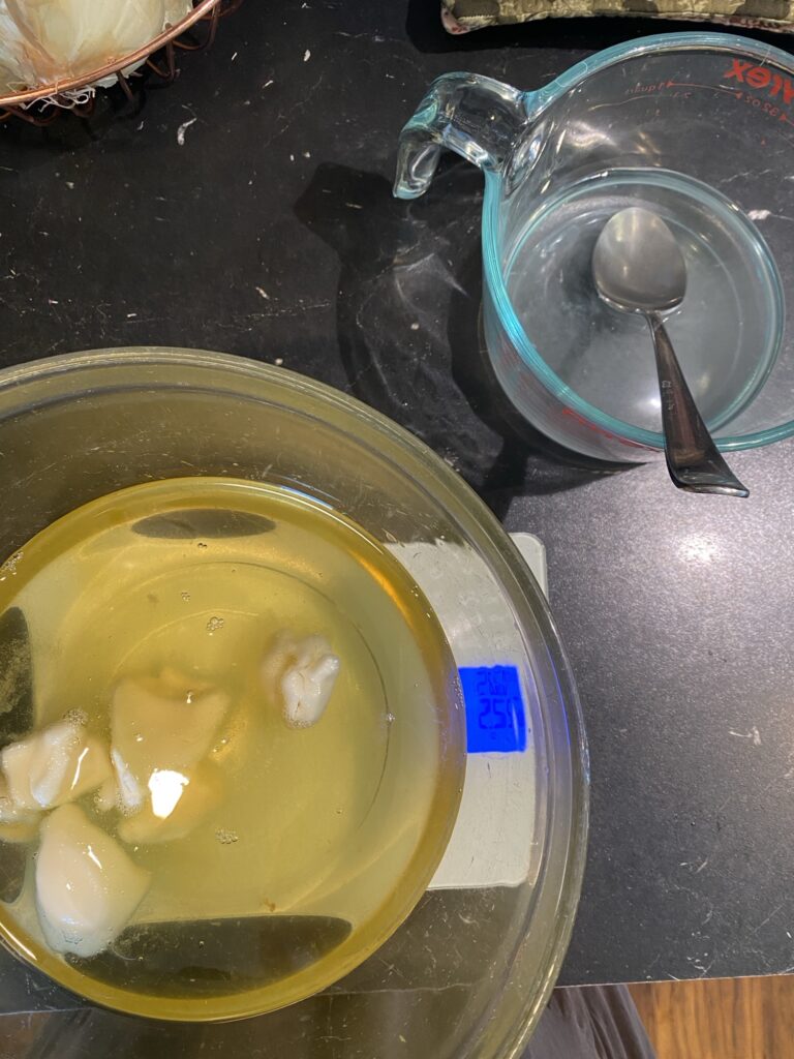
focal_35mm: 26
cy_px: 530
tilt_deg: -84.3
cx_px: 397
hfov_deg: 53.1
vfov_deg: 67.3
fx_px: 795
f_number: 1.8
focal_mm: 4.25
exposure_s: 1/60
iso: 160
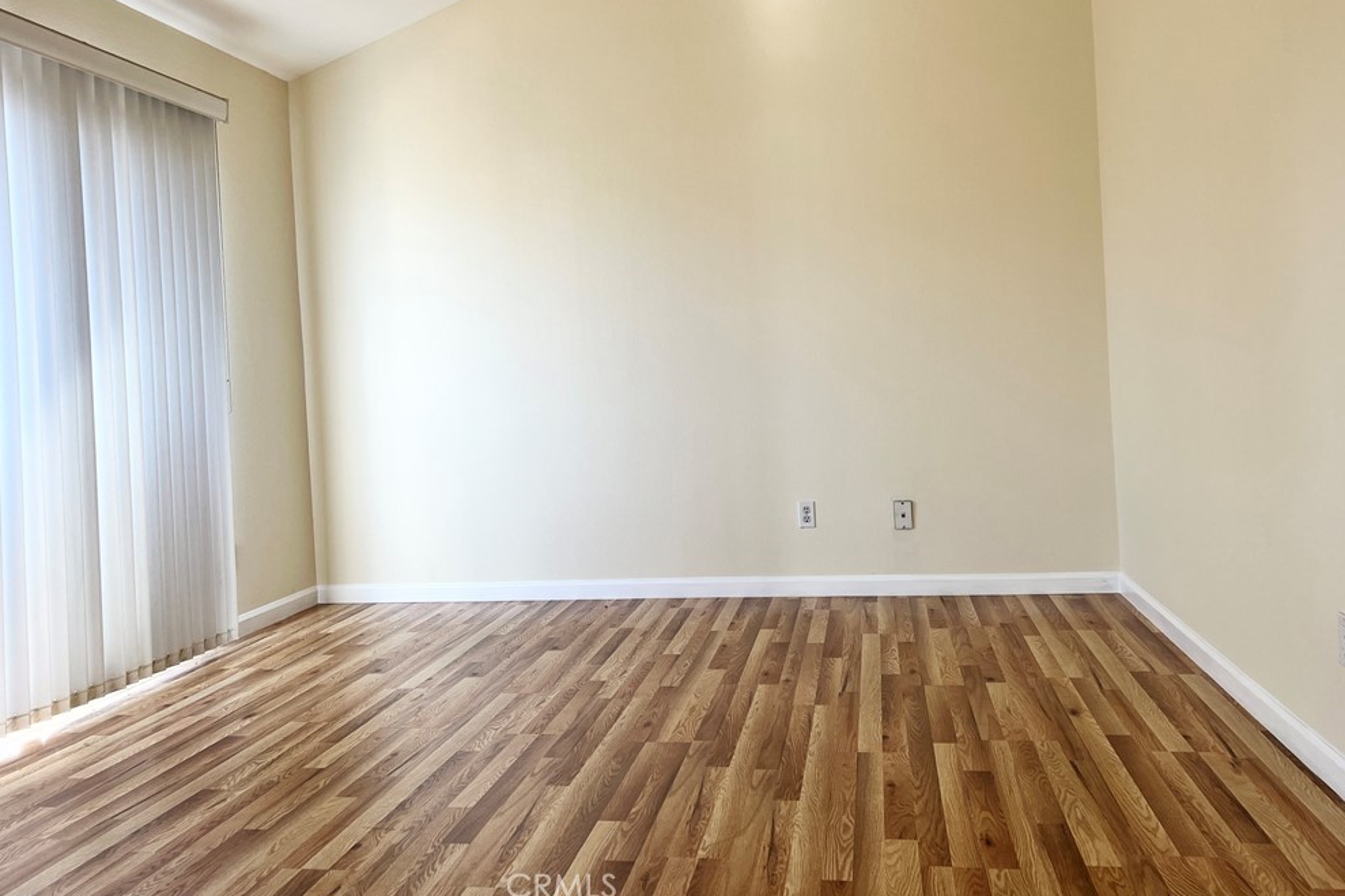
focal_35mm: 28
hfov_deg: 65.5
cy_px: 383
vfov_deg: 46.3
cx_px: 672
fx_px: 1046
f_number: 1.5
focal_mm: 5.7
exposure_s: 1/120
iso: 80
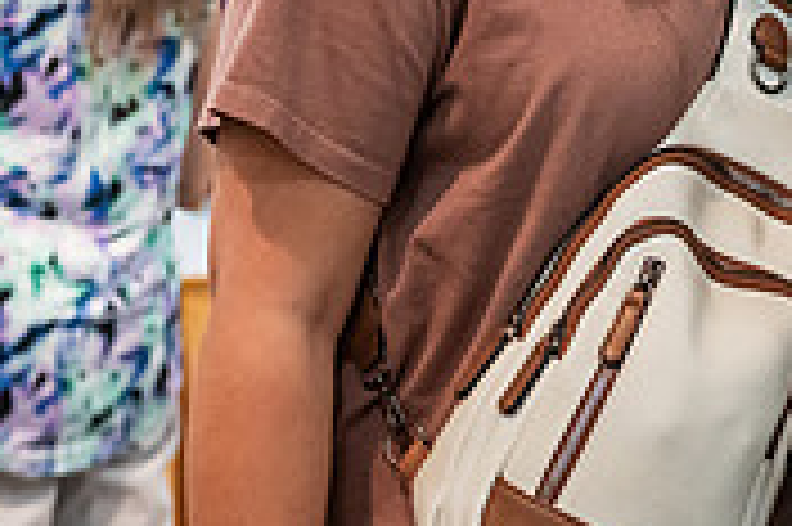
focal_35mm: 145
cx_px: 770
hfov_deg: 14.0
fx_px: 3187
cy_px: -20
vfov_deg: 9.4
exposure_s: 1/200
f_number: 3.2
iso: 3200
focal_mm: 44
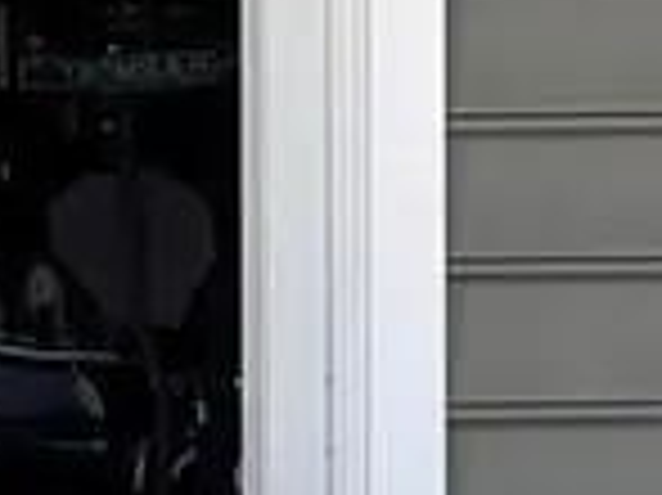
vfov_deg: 4.4
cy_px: -108
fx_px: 6382
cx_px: 468
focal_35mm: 334
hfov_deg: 5.9
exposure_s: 1/1395
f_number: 1.78
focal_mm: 6.76
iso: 64
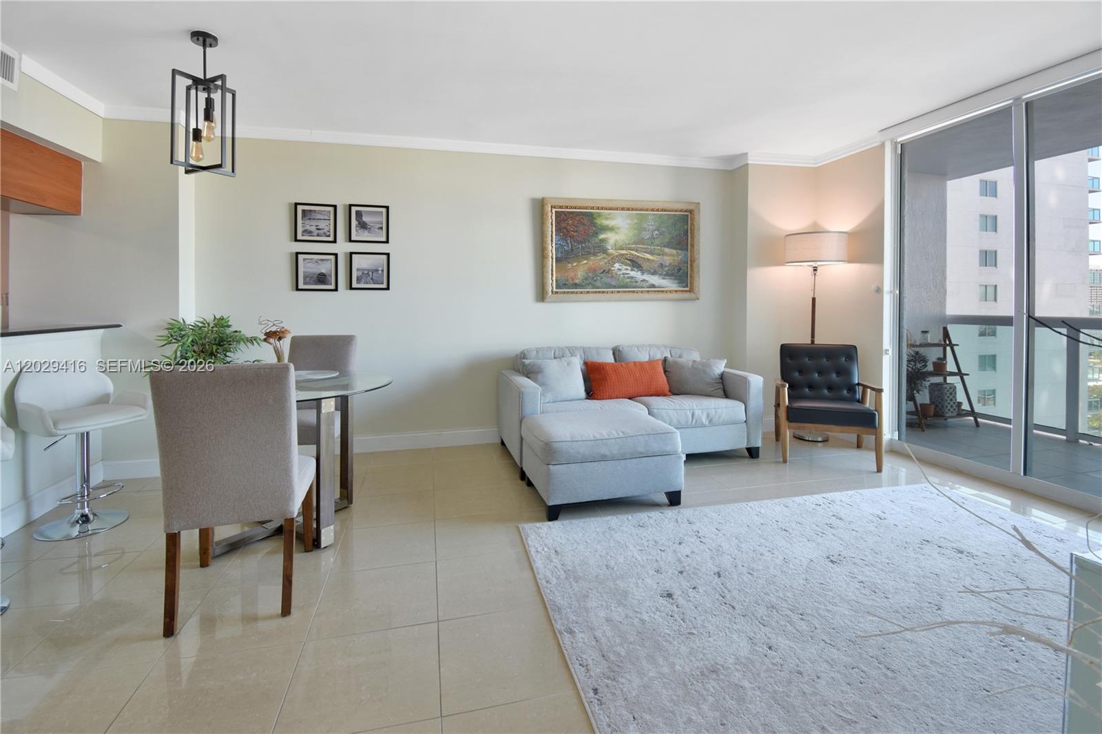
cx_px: 551
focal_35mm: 15
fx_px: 459
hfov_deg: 100.4
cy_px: 367
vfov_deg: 77.3
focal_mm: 10
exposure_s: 1/30
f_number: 5.6
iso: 250
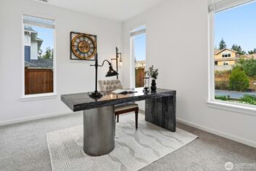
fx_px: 128
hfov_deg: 90.0
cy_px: 76
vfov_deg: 67.1
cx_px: 122
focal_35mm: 18
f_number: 11
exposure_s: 1/20
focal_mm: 16
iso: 100
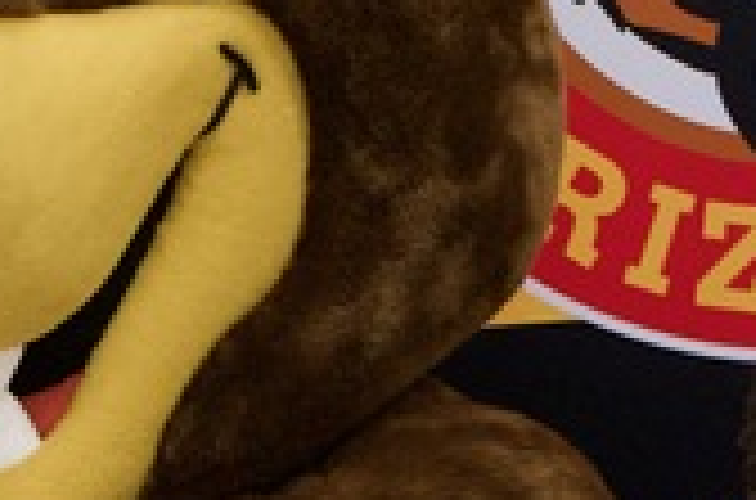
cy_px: 867
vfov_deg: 2.5
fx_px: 11517
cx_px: 40
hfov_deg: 3.8
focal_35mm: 550
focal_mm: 90
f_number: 2.8
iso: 2500
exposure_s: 1/320
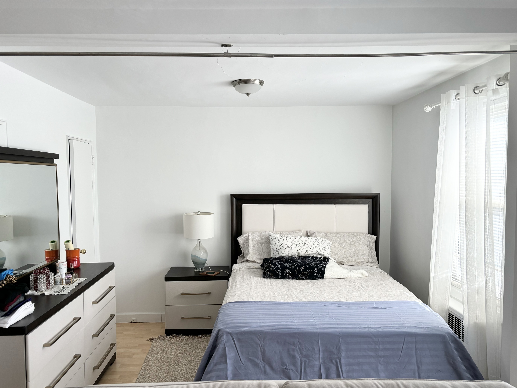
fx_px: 403
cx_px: 251
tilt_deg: -3.4
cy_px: 201
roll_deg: -0.1
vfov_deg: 51.4
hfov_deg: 65.3
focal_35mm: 27
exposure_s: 1/192
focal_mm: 5.96
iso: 50
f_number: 1.6
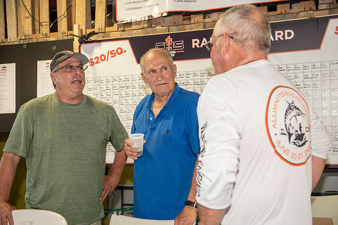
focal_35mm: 48
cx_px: 169
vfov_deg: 28.0
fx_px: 450
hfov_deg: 41.1
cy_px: 112
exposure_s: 1/60
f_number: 4
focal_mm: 48
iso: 50
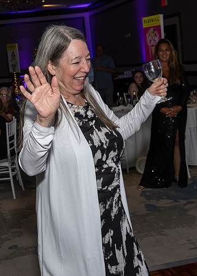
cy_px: 127
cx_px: 58
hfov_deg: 22.9
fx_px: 483
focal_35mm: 62
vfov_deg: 31.9
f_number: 7.1
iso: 1000
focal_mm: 26
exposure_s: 1/250
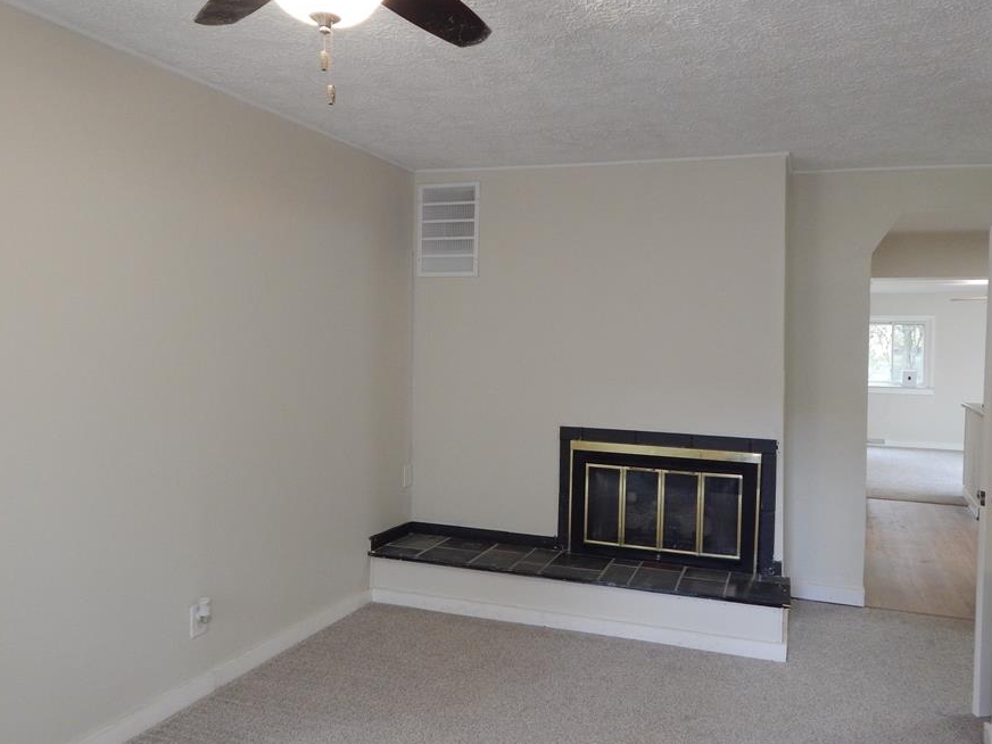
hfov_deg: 65.2
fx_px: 774
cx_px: 535
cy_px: 367
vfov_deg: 51.4
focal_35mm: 27
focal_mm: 4
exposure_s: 1/30
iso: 250
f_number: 3
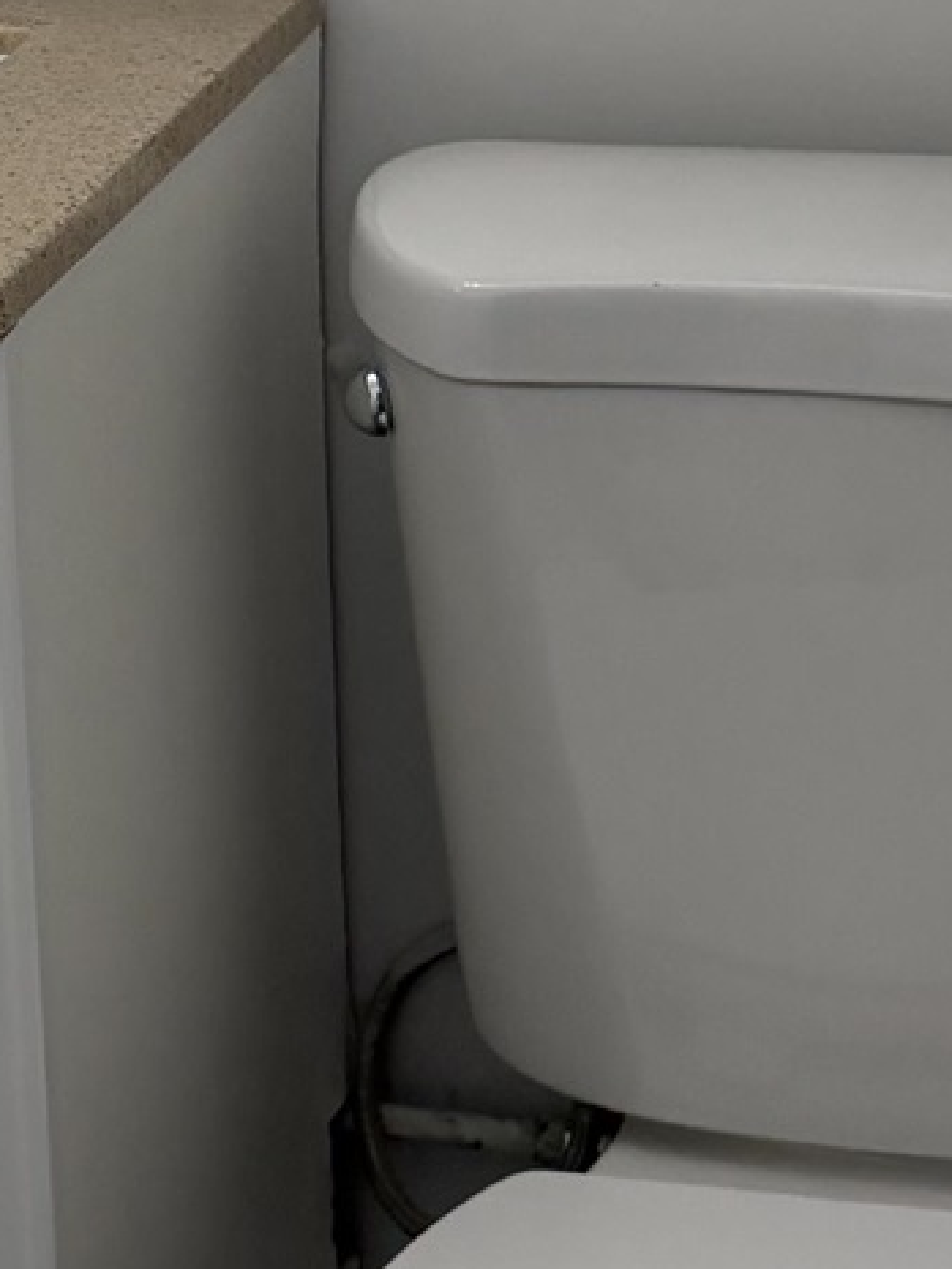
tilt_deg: -9.4
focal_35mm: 119
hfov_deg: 12.2
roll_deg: +4.1
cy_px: -188
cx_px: -106
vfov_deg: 16.0
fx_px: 4362
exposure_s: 1/224
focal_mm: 6.76
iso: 200
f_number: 1.78
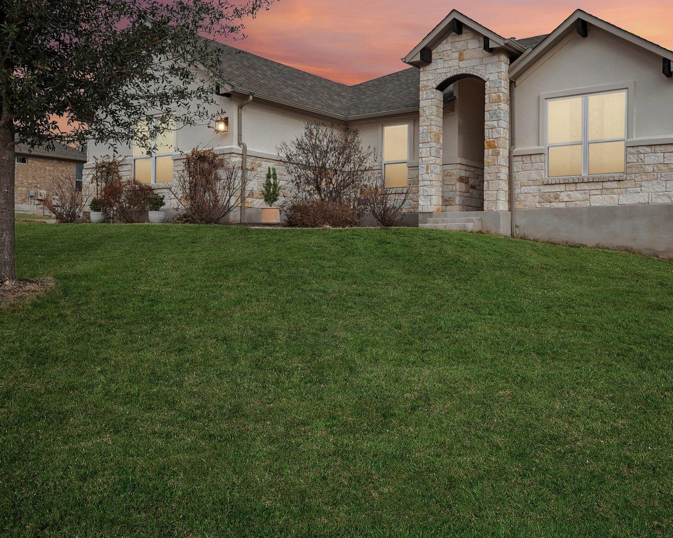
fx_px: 657
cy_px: 210
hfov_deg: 53.8
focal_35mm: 33
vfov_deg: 44.3
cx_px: 409
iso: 800
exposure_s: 1/2000
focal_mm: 24
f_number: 8
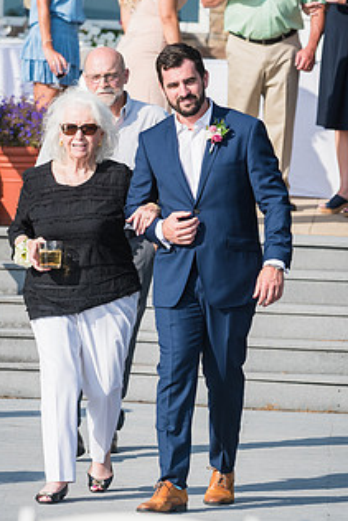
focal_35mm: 288
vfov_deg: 7.1
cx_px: 147
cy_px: 254
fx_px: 4171
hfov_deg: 4.8
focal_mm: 135
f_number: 4
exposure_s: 1/2000
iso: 200
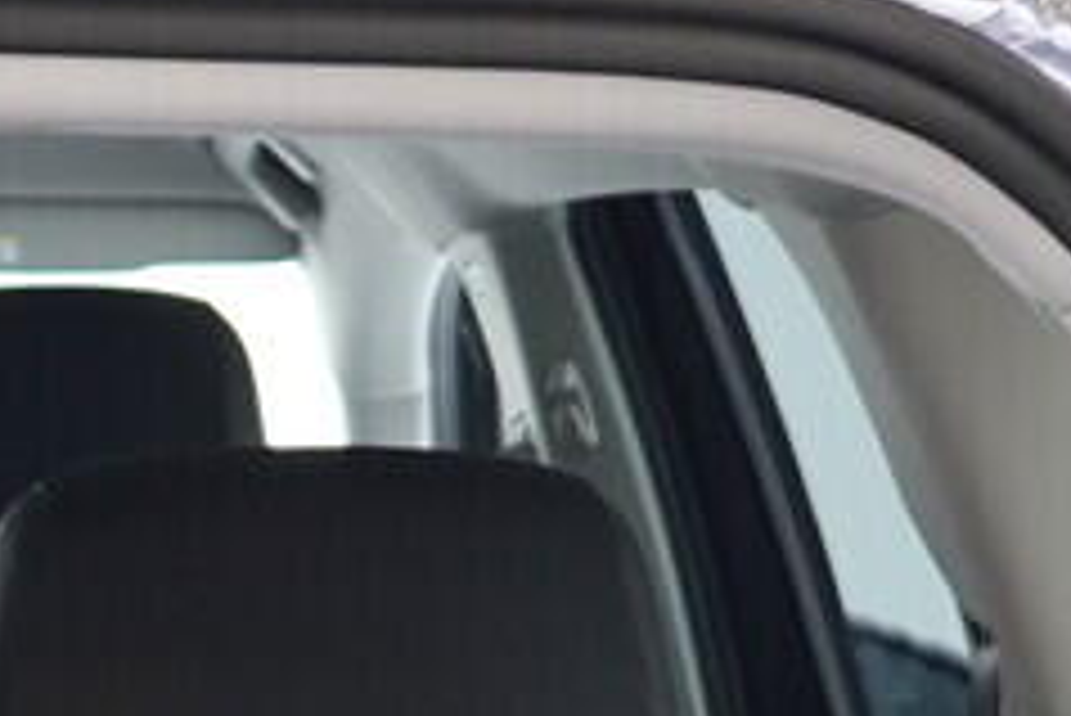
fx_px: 6489
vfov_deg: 6.0
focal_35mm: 218
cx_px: -837
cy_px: 1846
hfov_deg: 9.0
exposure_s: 1/40
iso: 500
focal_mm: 24
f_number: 2.8
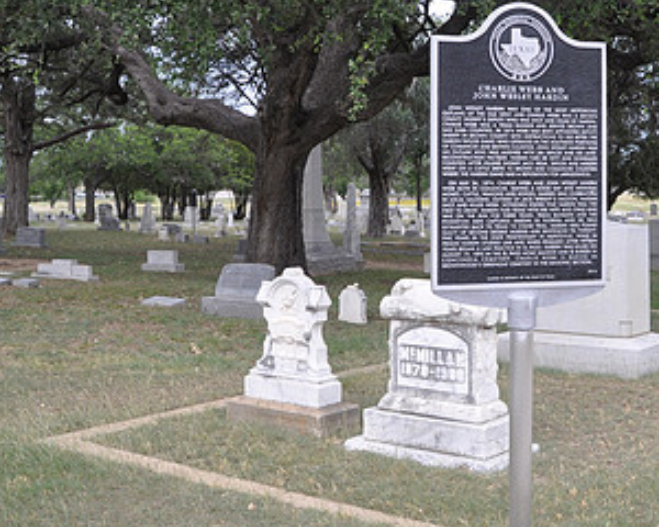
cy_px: 208
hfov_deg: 36.8
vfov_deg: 30.7
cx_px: 523
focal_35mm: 49
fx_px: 956
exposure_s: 1/125
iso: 250
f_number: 5.6
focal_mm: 18
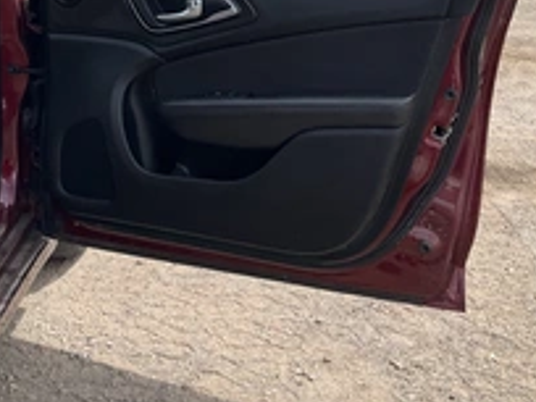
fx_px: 883
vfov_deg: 25.1
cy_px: 58
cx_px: 155
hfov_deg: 33.3
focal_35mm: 57
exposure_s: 1/1035
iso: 25
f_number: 1.8
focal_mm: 3
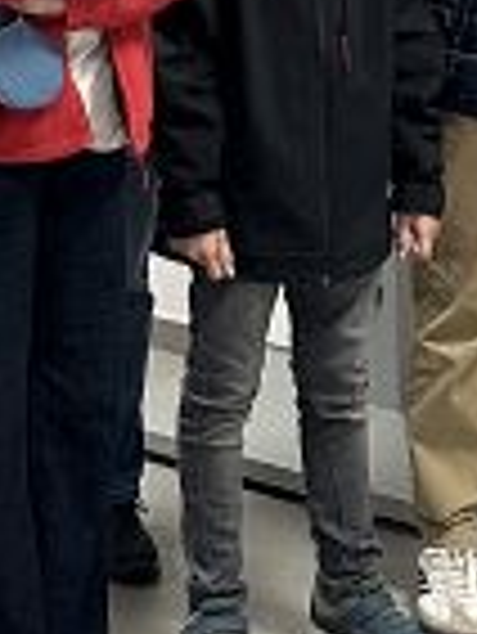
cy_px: -288
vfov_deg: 13.7
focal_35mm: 136
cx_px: -27
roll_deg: +0.2
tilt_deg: -3.6
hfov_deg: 10.8
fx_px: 2495
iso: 250
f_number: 1.78
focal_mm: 6.86
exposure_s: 1/96
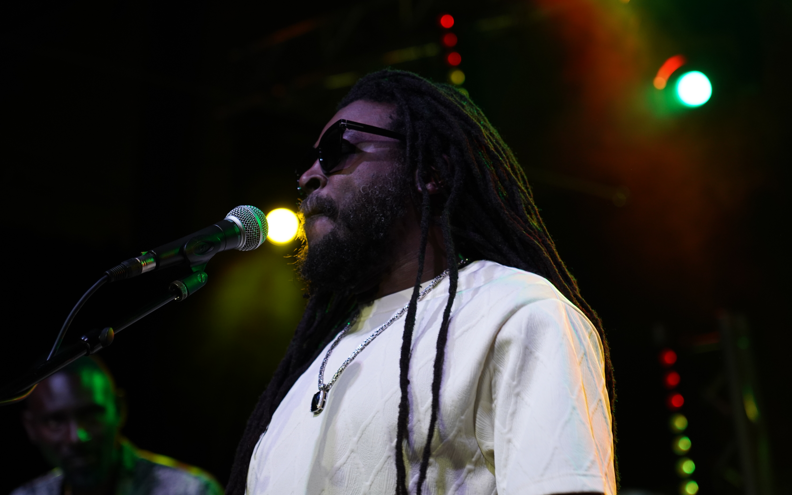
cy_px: 254
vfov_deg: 12.1
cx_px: 397
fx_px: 2331
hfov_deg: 19.3
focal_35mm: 108
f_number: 4
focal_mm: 105
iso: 2000
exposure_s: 1/160
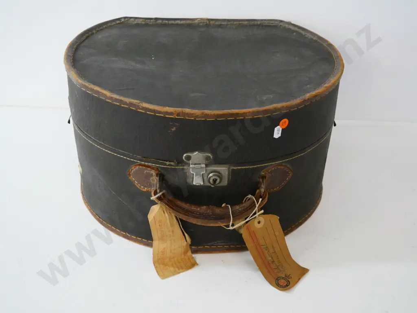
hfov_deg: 42.9
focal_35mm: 44
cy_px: 156
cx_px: 208
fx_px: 530
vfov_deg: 32.9
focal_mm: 22
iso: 3200
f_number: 5
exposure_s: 1/100
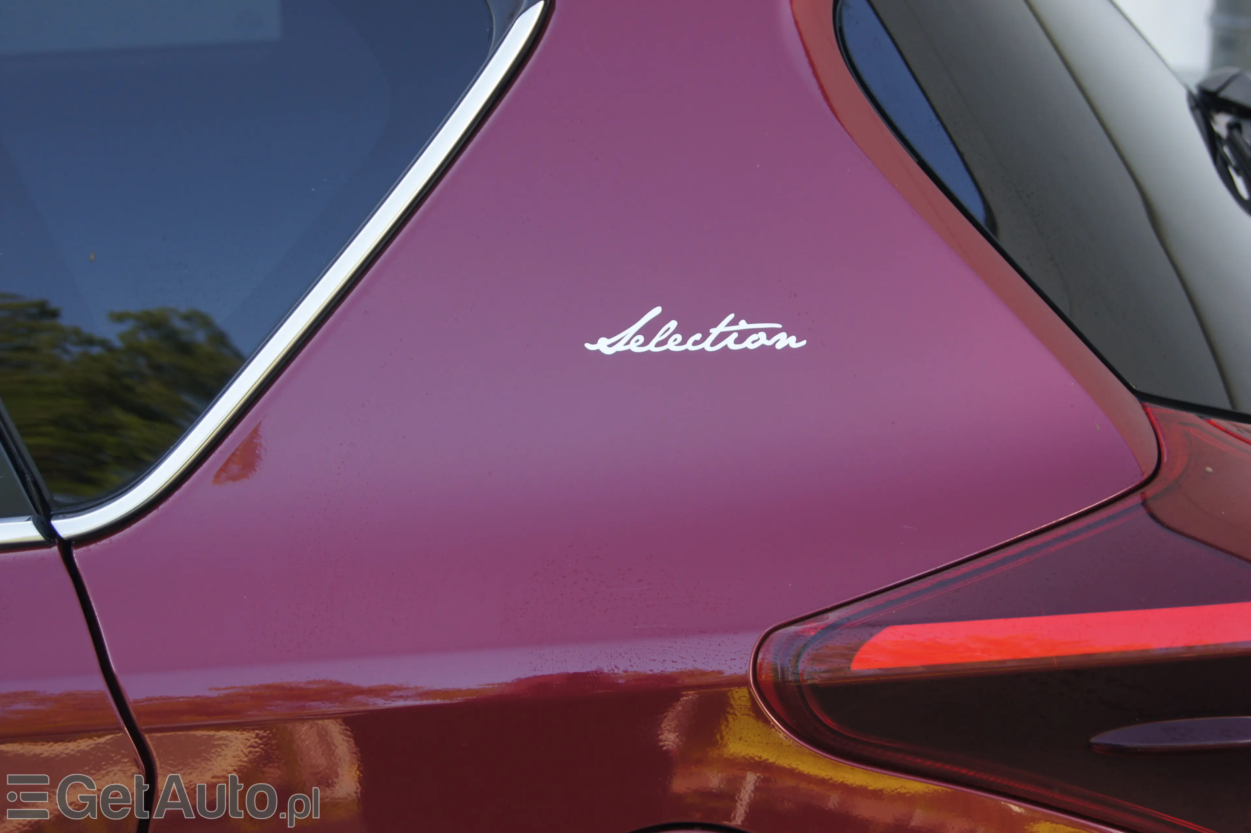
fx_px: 2084
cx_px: 626
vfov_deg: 22.6
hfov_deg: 33.4
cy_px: 416
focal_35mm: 60
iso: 160
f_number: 5.6
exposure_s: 1/80
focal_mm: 40
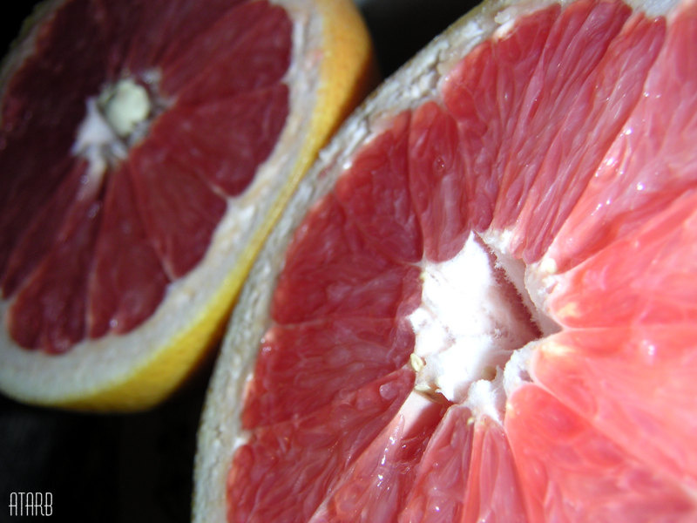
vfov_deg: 30.3
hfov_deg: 39.7
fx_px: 966
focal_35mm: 48
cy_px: 262
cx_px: 348
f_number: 2.9
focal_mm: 7.5
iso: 50
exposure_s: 1/45
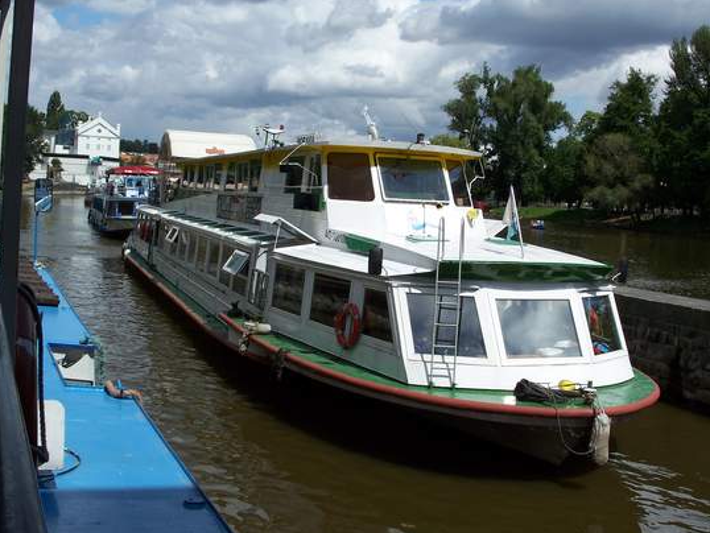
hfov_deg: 42.9
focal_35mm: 44
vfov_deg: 32.9
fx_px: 903
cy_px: 251
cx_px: 375
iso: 64
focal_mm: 7.8
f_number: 5.6
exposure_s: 1/500
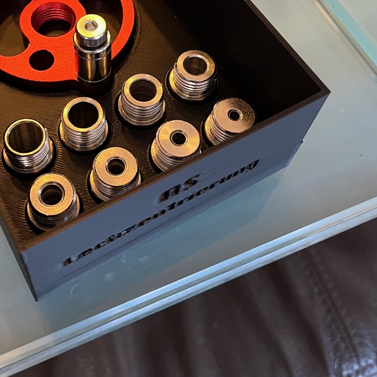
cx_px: 89
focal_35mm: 48
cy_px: 60
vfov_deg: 34.0
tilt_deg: -55.6
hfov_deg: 34.5
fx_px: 591
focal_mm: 5.1
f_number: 1.6
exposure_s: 1/50
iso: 200
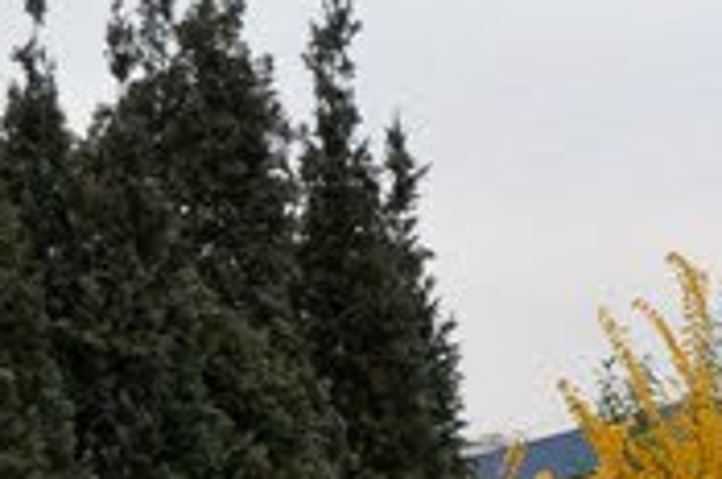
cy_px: 1049
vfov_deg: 8.2
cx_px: 631
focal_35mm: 157
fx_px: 3149
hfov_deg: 13.0
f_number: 4
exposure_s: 1/60
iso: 640
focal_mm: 23
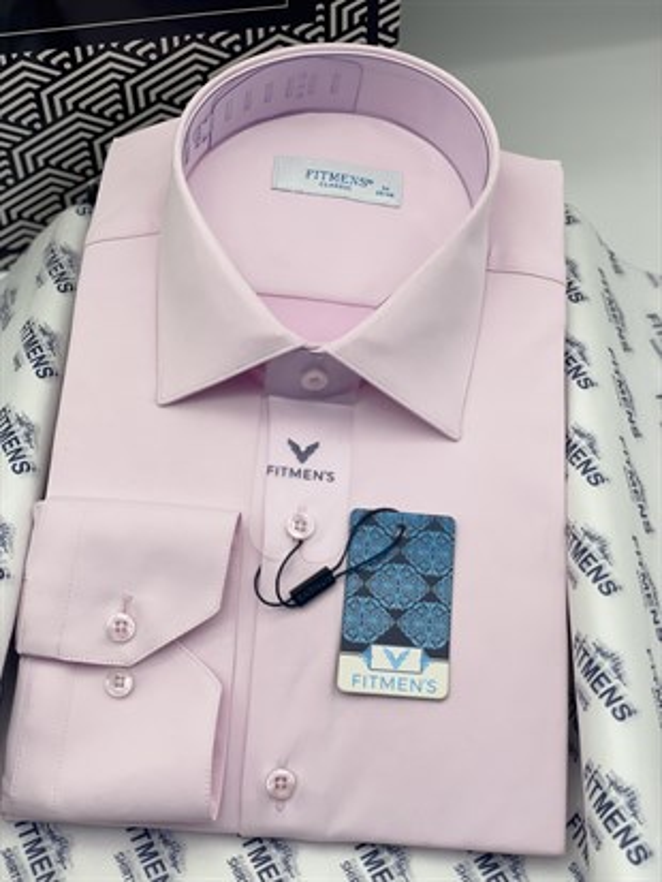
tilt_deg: -51.8
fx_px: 1325
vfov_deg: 36.8
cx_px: 331
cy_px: 441
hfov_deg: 28.0
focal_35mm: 52
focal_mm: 6
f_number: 2
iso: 32
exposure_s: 1/331
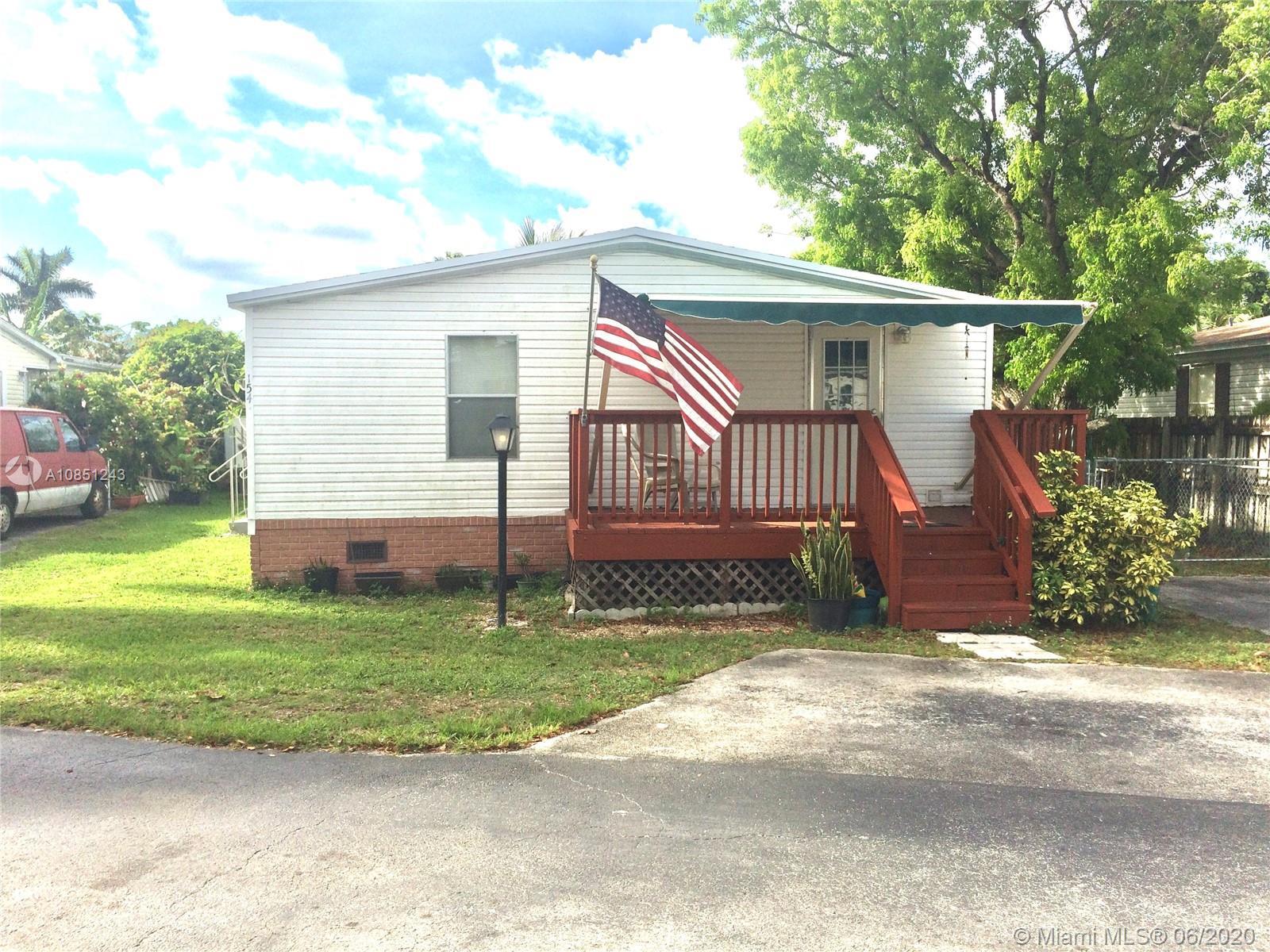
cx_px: 635
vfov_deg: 48.2
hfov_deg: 61.7
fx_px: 1064
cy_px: 476
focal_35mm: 29
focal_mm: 4.15
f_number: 2.2
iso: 32
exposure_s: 1/1866
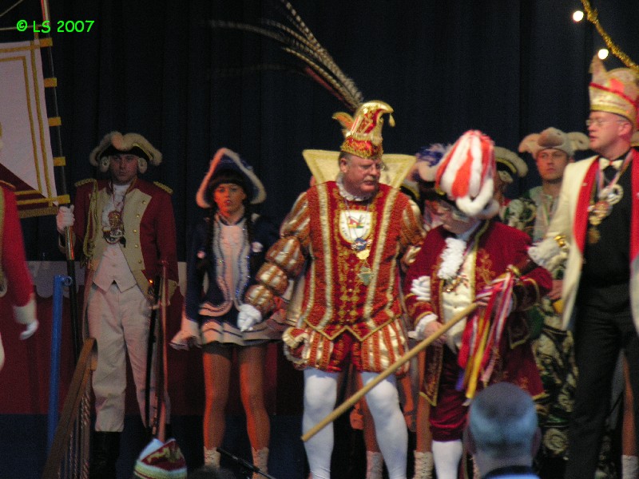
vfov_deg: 4.7
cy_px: 240
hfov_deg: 6.3
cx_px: 320
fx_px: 5796
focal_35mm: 314
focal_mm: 80
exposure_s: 1/30
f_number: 5
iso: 200
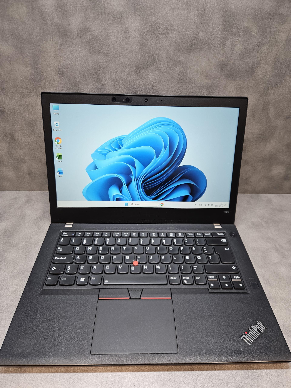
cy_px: 194
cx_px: 146
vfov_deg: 73.9
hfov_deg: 58.9
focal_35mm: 23
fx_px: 258
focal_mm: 5.4
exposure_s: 1/100
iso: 125
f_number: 1.8
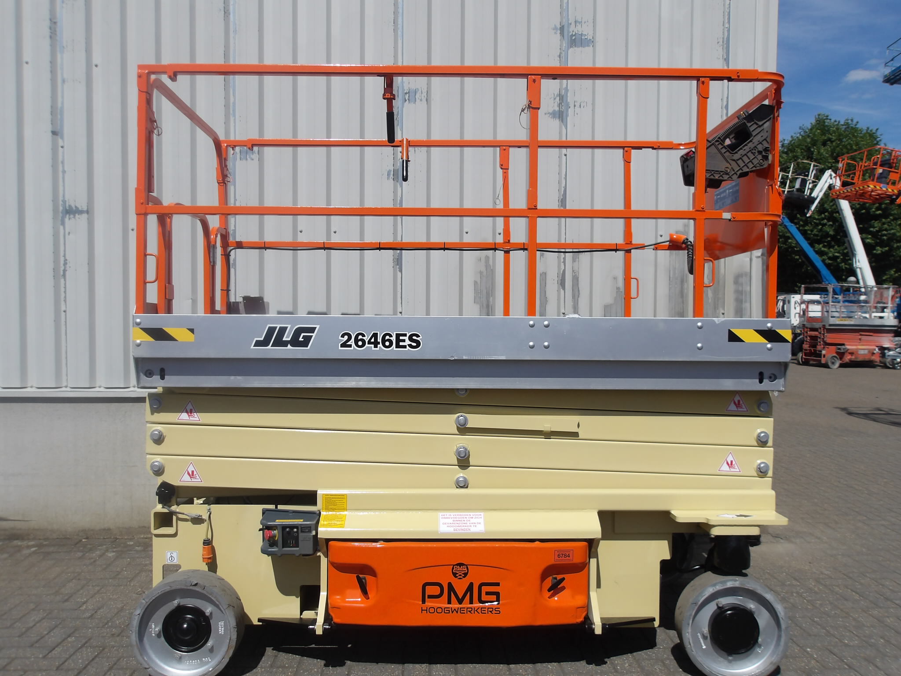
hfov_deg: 65.3
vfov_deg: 51.4
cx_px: 450
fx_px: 703
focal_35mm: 27
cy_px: 338
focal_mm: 4.9
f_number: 10.4
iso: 100
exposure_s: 1/201
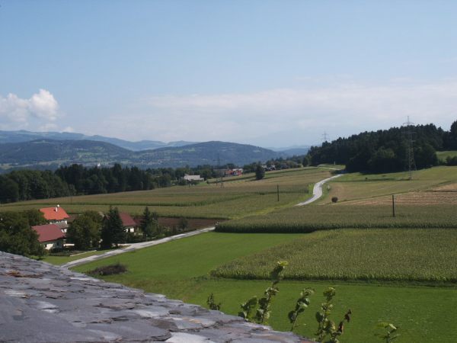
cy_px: 172
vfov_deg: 28.0
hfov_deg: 36.8
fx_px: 687
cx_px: 228
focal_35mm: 52
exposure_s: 1/250
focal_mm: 10.82
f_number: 8
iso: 64
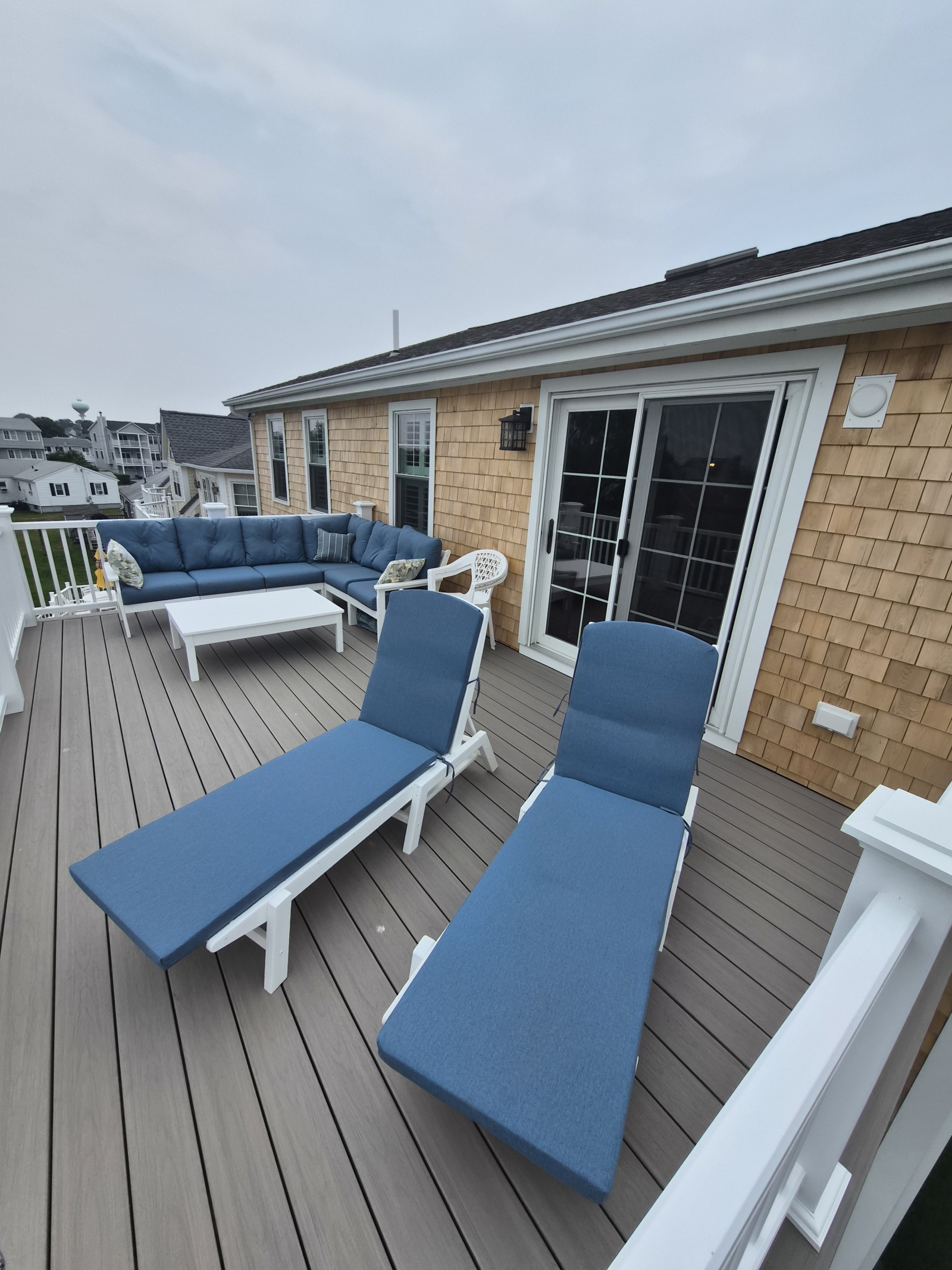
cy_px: 635
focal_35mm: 13
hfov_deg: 89.9
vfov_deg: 106.2
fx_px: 477
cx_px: 476
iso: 25
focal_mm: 1.7
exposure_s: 1/1224
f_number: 2.2
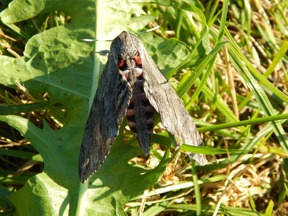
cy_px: 108
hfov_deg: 26.0
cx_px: 144
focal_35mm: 75
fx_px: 624
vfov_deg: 19.6
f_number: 4.2
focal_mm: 13.5
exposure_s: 1/400
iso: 125
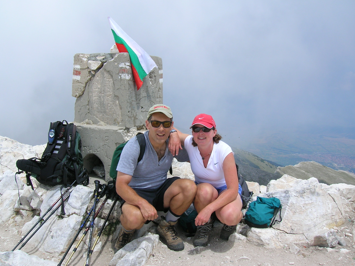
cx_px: 180
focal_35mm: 35
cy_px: 136
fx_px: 359
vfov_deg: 40.6
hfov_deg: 52.7
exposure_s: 1/570
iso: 50
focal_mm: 5.7
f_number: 4.9
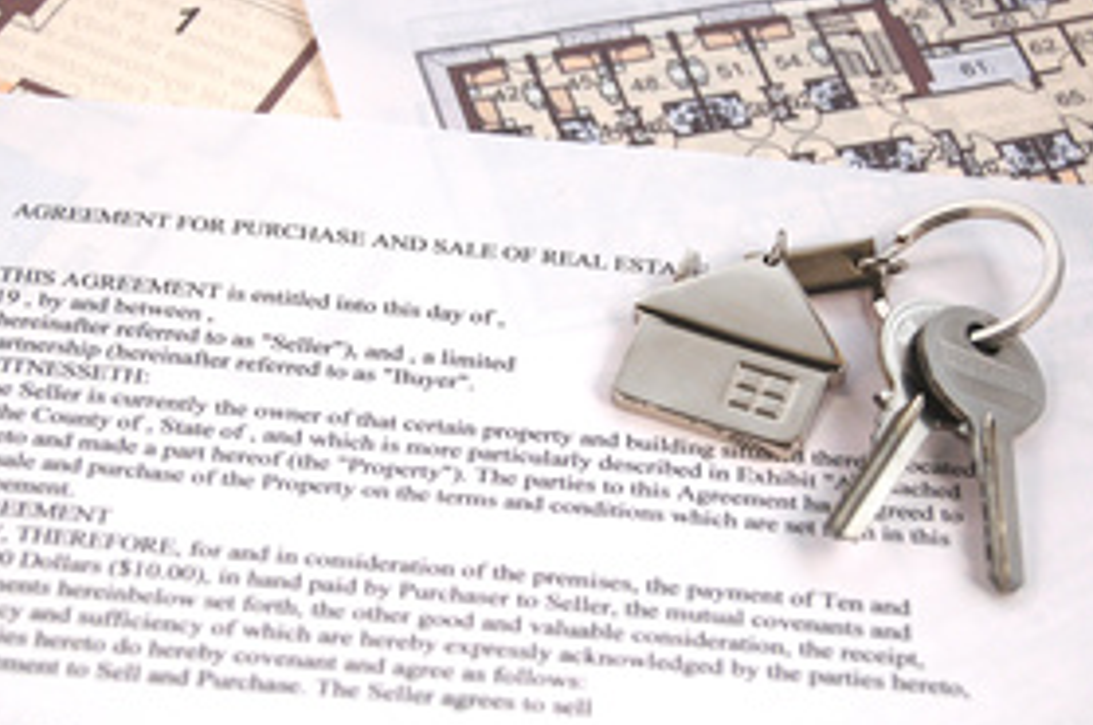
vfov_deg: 13.0
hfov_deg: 19.5
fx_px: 3182
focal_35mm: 105
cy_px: 353
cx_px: 507
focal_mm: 46
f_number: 5.3
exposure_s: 1/40
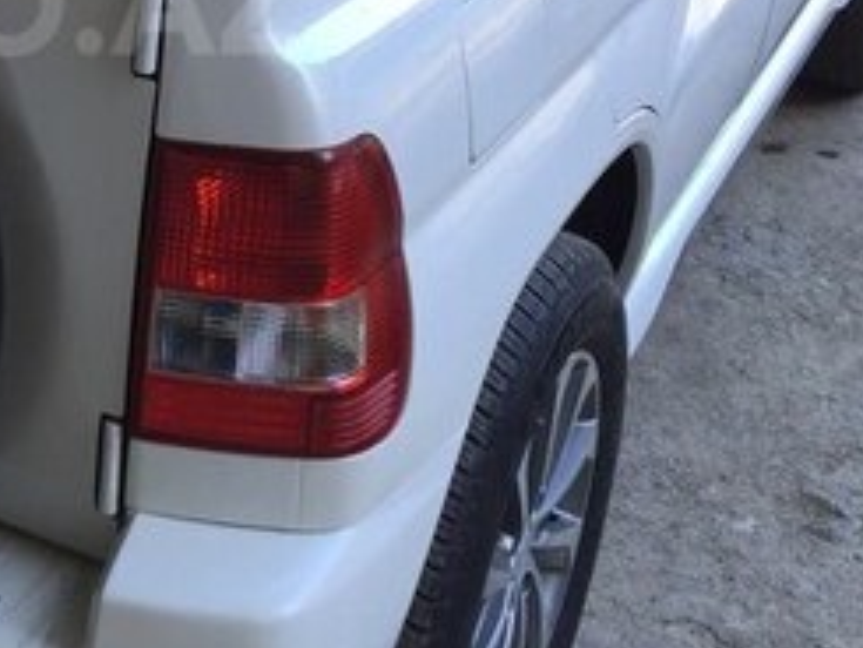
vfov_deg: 18.4
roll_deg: -0.4
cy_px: 2
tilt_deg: -22.8
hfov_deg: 23.6
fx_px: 1946
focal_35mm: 78
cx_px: -60
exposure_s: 1/101
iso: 32
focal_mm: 4.15
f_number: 2.2
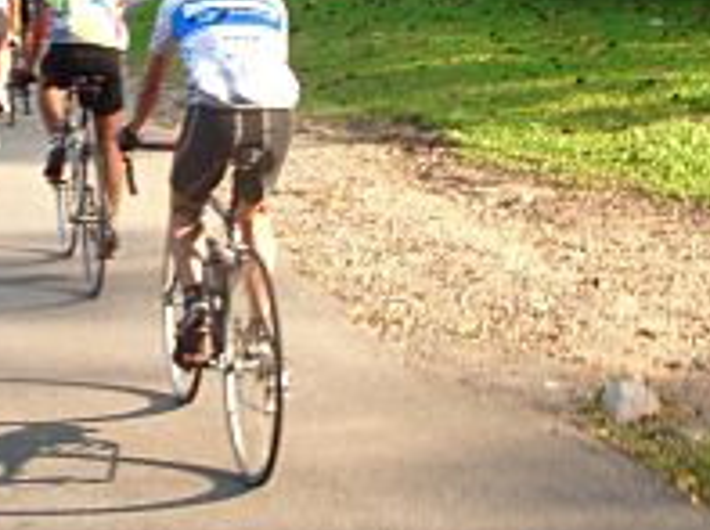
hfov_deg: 21.8
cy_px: -9
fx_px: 1822
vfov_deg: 16.2
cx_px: 151
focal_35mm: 89
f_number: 4.3
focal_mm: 5.8
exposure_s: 1/200
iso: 400
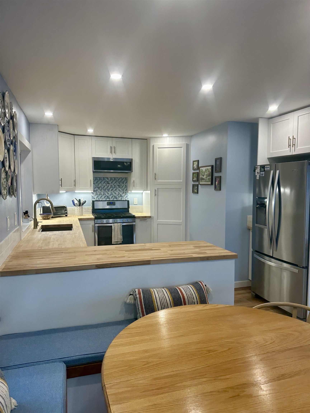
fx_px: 287
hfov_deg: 56.8
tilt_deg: -3.5
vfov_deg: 71.6
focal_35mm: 24
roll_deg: -0.8
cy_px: 206
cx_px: 155
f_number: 1.78
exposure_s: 1/120
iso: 125
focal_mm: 6.86
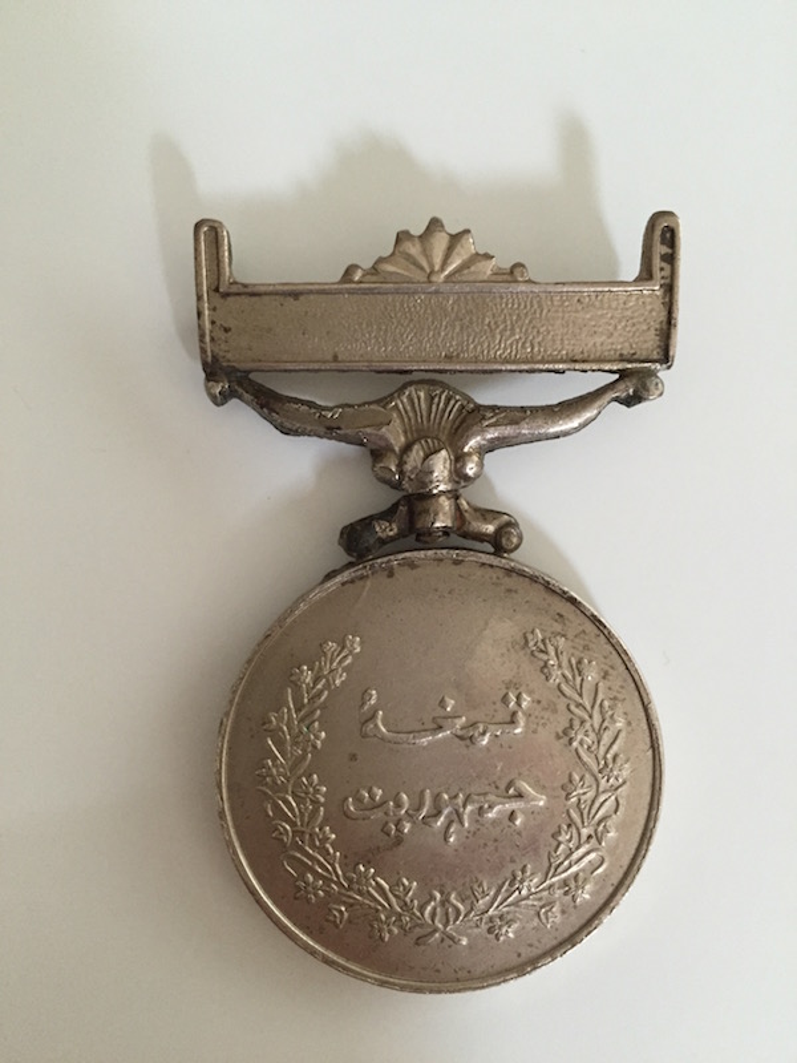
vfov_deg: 61.7
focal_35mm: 29
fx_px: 890
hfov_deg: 48.2
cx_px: 398
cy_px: 532
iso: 250
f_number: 2.2
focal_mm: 4.15
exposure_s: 1/17
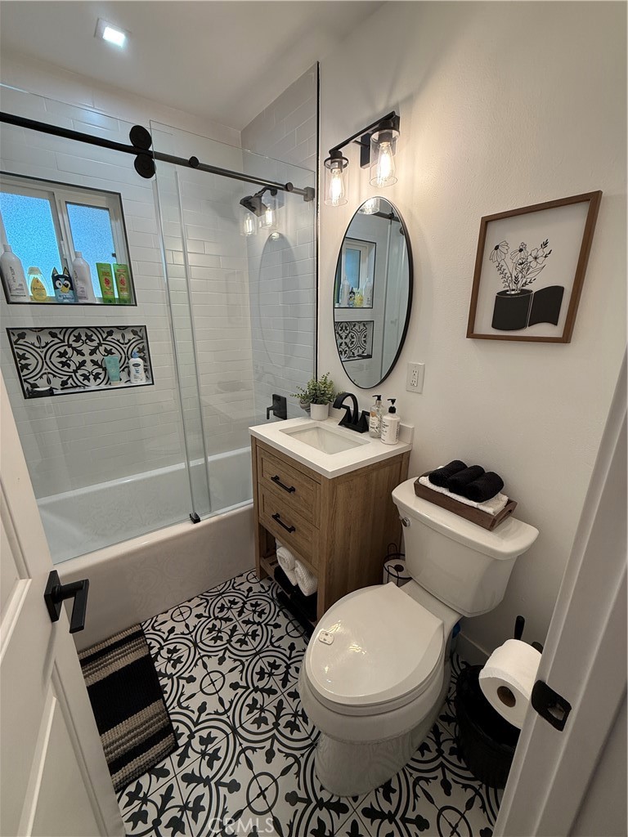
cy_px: 418
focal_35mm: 14
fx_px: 339
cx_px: 314
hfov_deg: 85.7
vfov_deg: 102.1
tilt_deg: -16.0
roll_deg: -0.8
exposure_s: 1/120
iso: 125
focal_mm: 2.22
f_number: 2.2
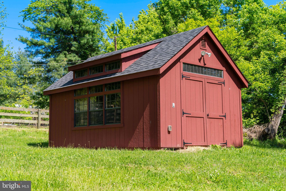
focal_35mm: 52
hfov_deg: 38.2
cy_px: 96
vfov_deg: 26.0
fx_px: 413
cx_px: 143
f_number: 8
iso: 100
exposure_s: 1/250
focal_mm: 52
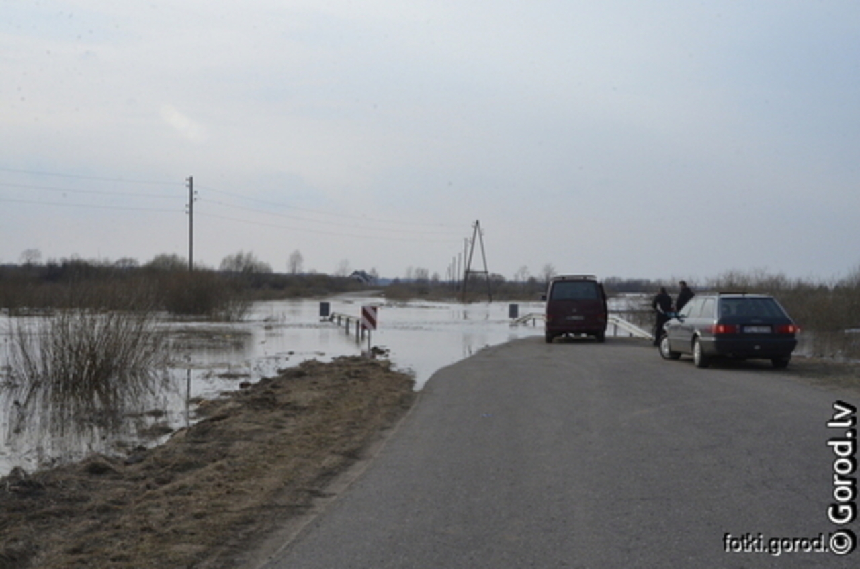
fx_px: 1072
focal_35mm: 45
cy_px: 284
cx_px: 430
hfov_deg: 43.7
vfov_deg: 29.7
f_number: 25
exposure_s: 1/250
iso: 900
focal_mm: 30
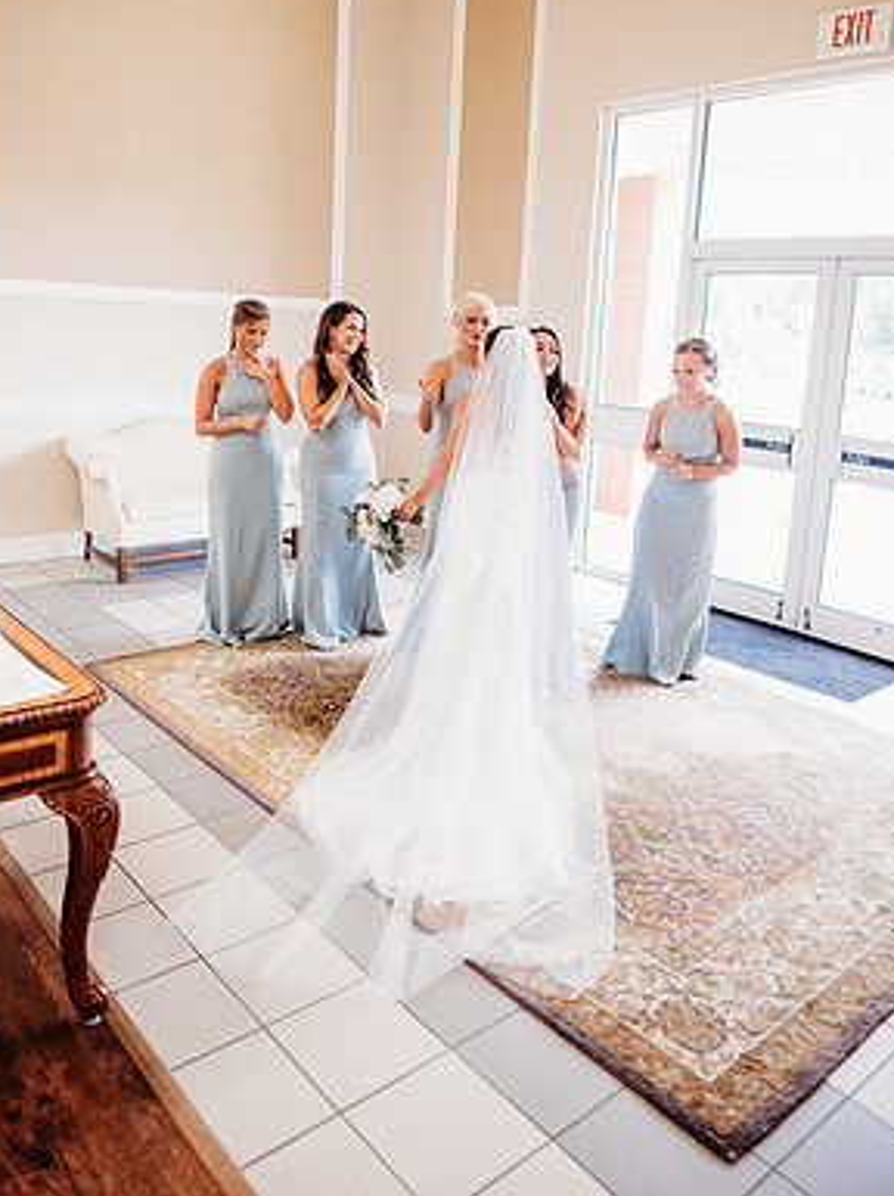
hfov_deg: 51.3
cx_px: 438
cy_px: 506
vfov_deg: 65.0
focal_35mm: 27
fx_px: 931
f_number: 2.5
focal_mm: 24
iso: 640
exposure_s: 1/160
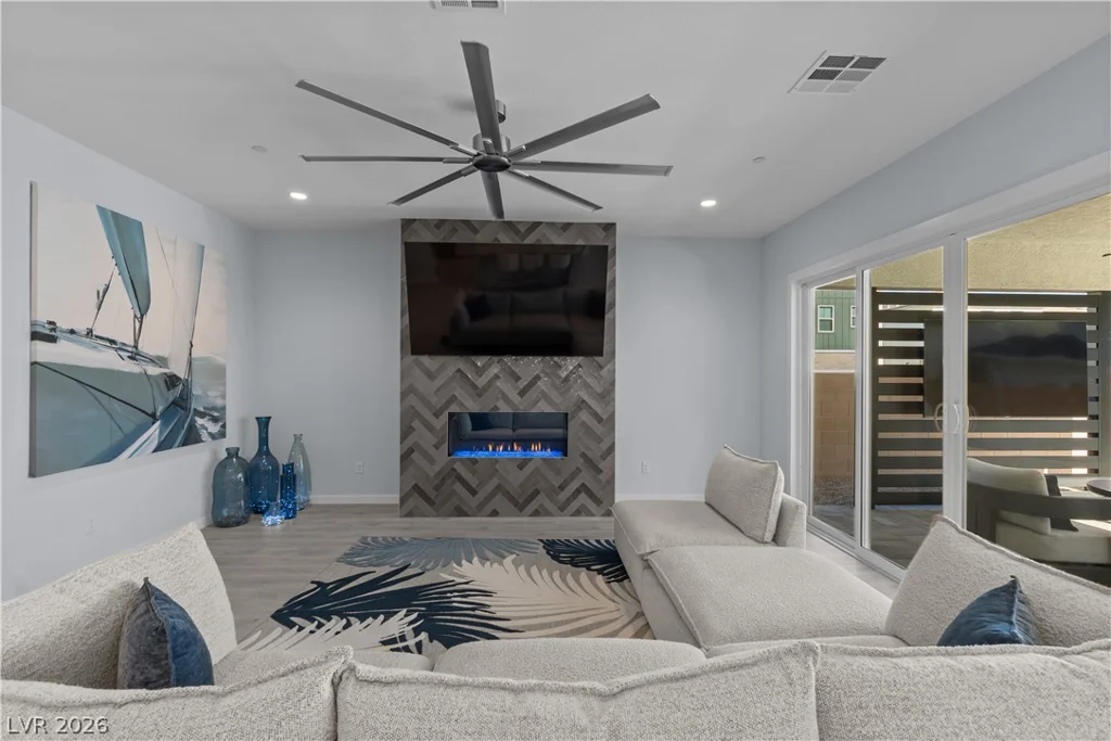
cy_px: 370
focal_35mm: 15
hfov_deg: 100.4
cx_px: 556
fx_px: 463
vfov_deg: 77.3
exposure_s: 1/4
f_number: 8
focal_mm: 10
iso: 400
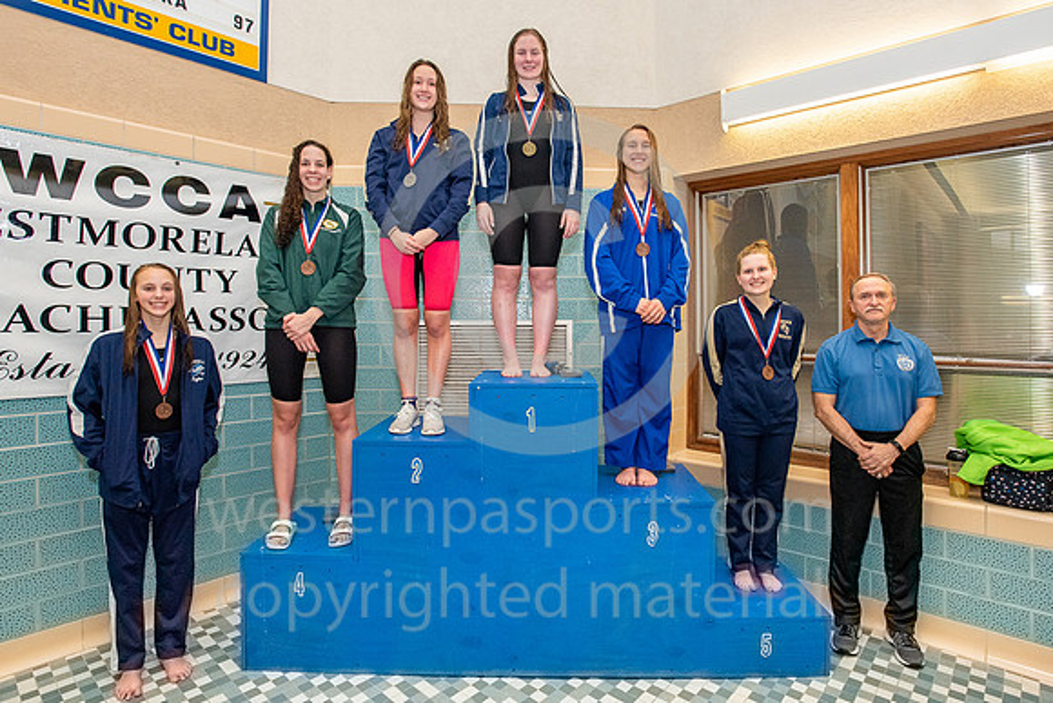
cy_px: 317
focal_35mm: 19
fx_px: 563
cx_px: 542
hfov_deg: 86.2
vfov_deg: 63.8
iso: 2000
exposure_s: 1/200
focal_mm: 17
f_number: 8
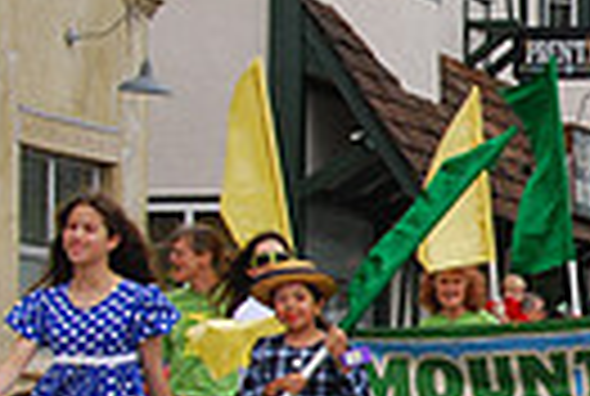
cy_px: 310
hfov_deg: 8.9
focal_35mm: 225
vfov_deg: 6.1
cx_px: 919
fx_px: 3696
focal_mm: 34
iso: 200
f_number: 9.5
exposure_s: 1/180
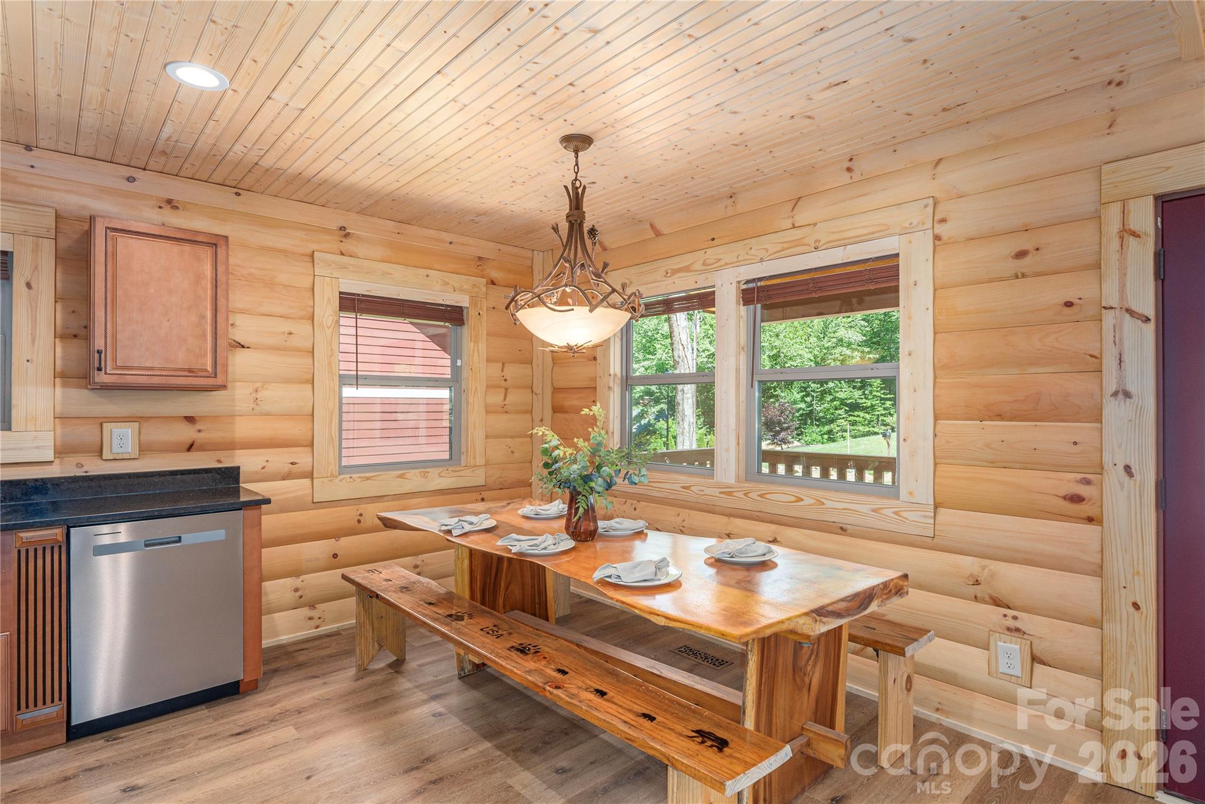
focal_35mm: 19
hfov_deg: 86.9
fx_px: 636
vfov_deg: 64.6
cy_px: 402
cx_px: 602
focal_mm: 19
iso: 320
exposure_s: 1/100
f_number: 8
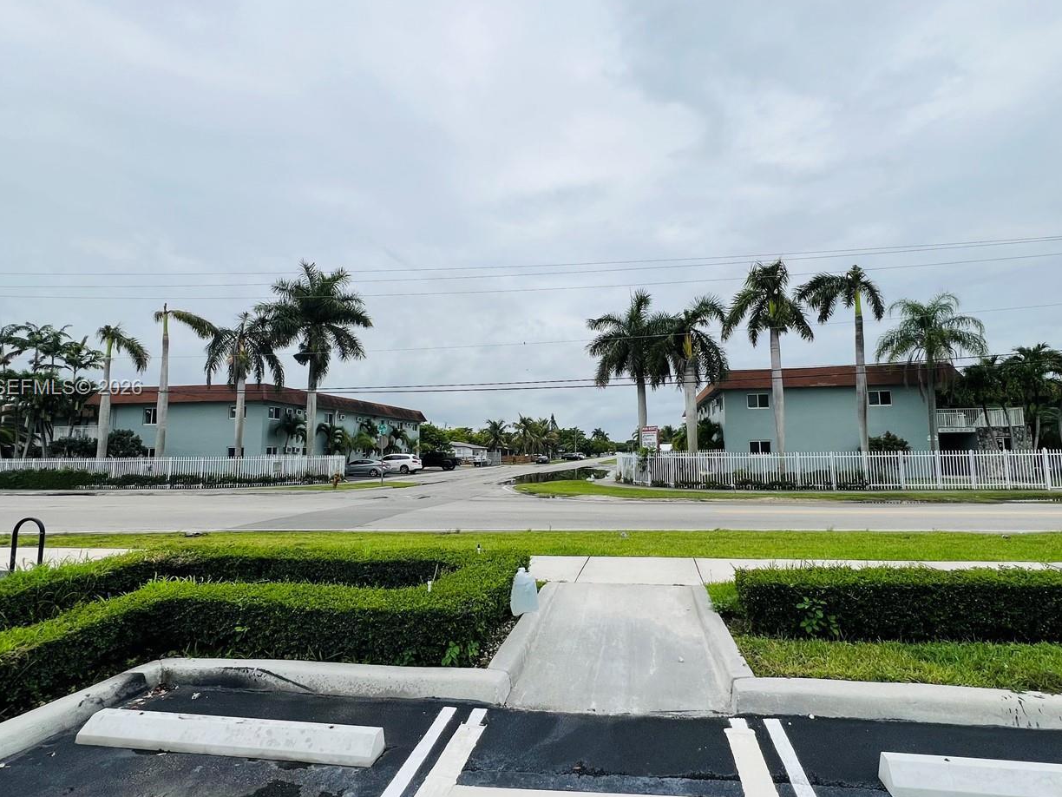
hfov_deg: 90.9
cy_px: 389
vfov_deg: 74.7
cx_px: 567
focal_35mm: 17
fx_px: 522
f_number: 1.8
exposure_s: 1/2660
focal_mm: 1.57
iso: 32
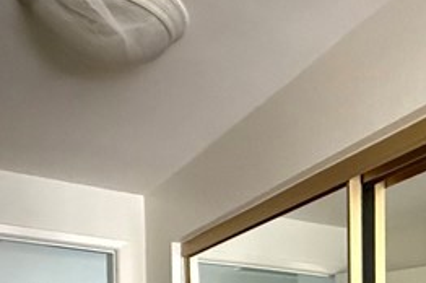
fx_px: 674
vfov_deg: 20.4
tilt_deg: -1.8
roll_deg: -0.3
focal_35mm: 57
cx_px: 429
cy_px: 424
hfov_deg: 32.2
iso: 1600
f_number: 2.2
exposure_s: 1/46
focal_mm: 2.22
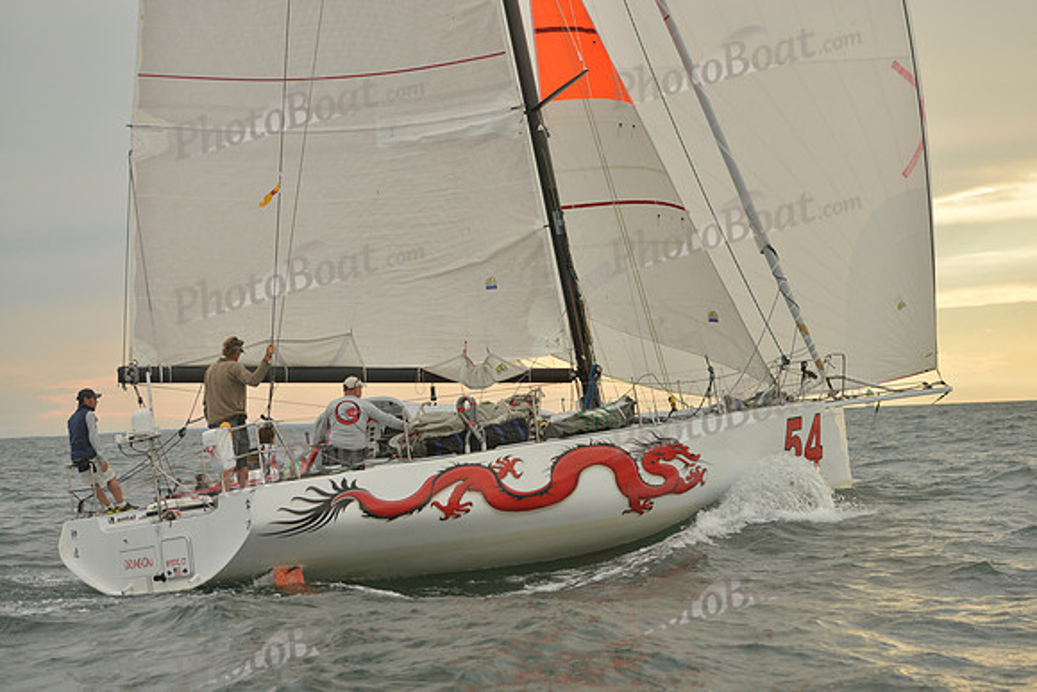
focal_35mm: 70
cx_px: 518
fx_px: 2017
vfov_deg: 19.5
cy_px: 346
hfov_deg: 28.8
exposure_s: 1/1250
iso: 400
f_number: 4
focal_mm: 70
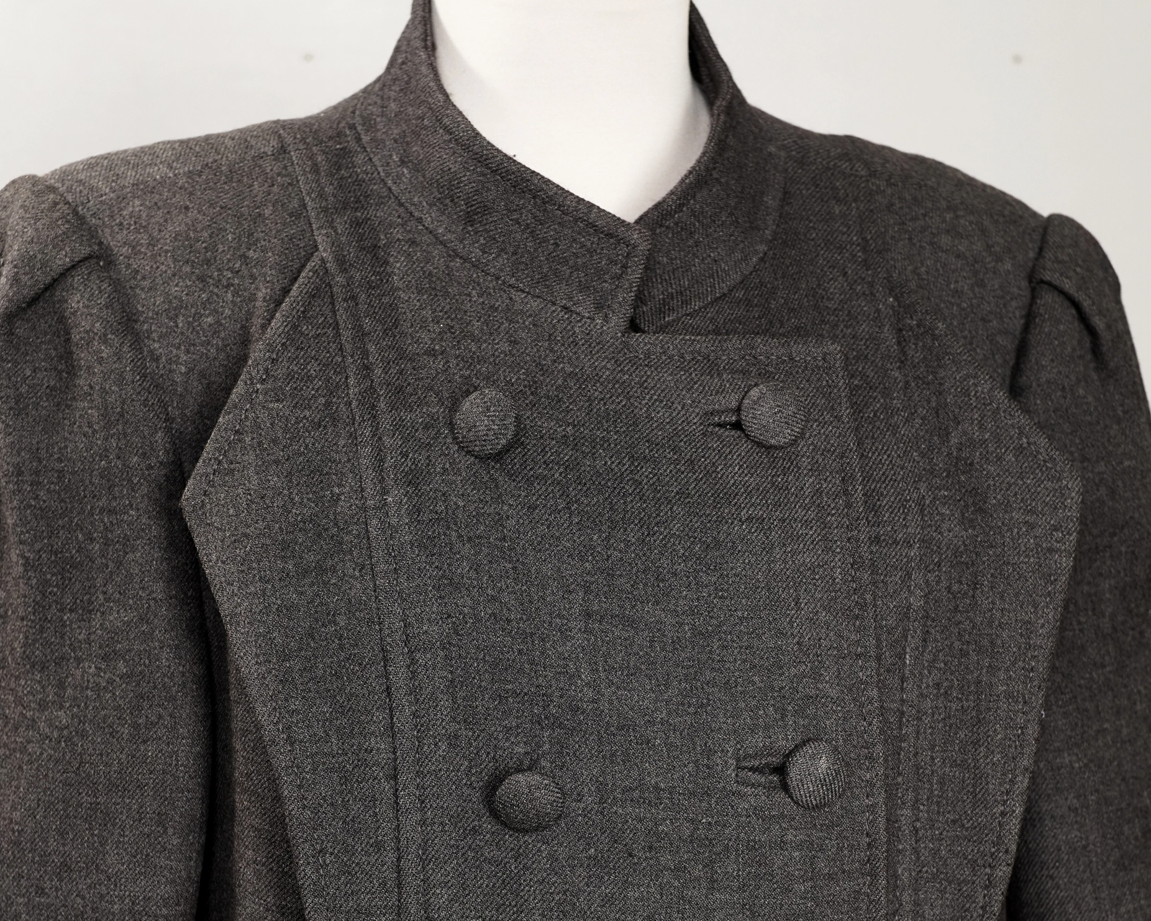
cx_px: 583
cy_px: 728
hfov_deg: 27.1
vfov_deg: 21.6
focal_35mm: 70
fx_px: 2385
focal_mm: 32
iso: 400
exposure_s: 1/40
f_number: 4
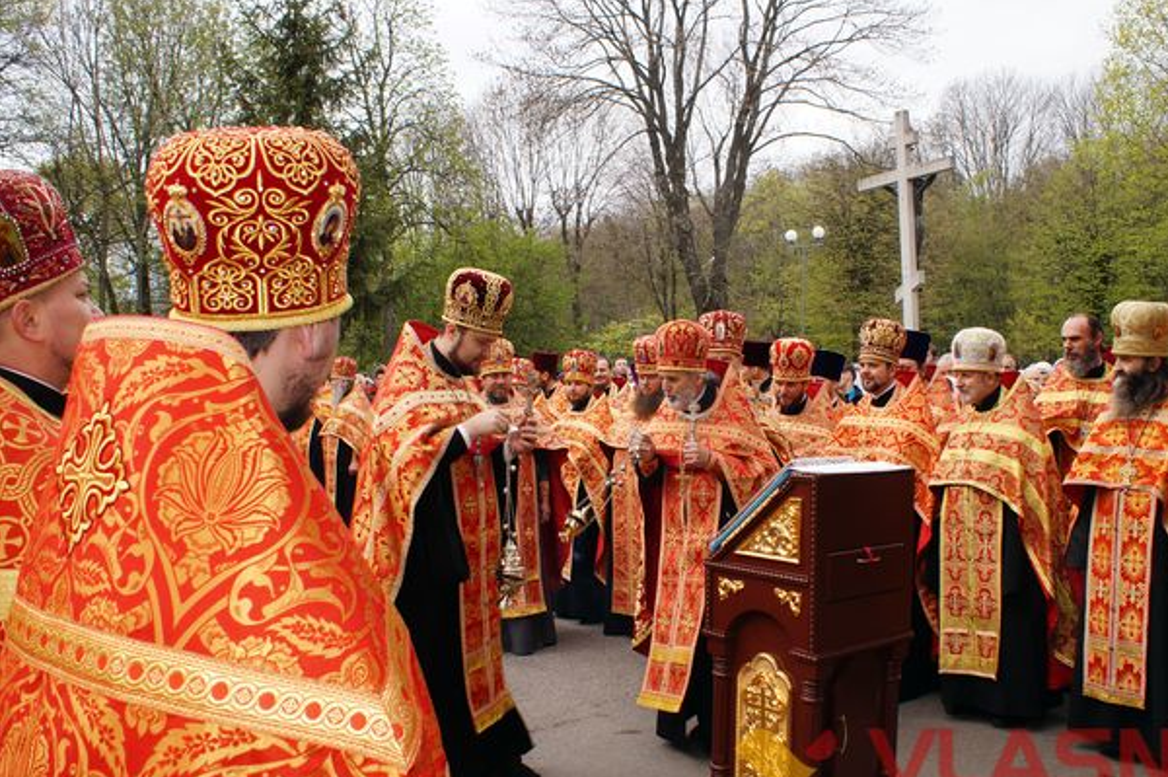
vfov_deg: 37.7
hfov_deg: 54.4
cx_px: 617
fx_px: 1135
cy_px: 436
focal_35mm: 35
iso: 100
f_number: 8
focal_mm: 20
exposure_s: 1/80
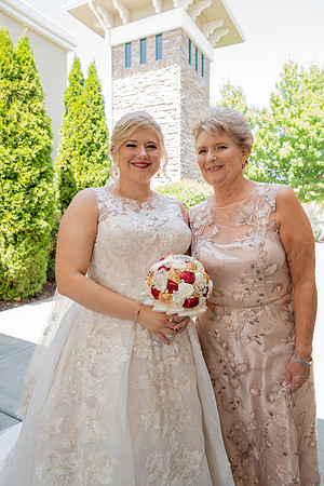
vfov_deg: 73.7
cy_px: 243
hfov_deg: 53.1
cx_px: 162
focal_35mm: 24
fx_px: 324
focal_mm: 24
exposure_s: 1/200
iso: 640
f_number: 5
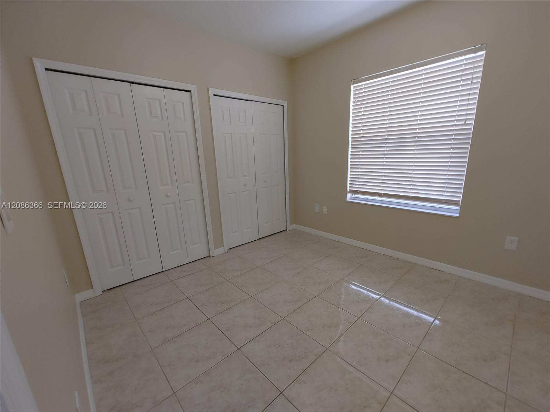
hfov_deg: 98.2
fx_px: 238
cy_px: 206
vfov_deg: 81.7
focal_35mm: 15
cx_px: 275
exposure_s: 1/30
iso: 150
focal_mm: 1.78
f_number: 1.9
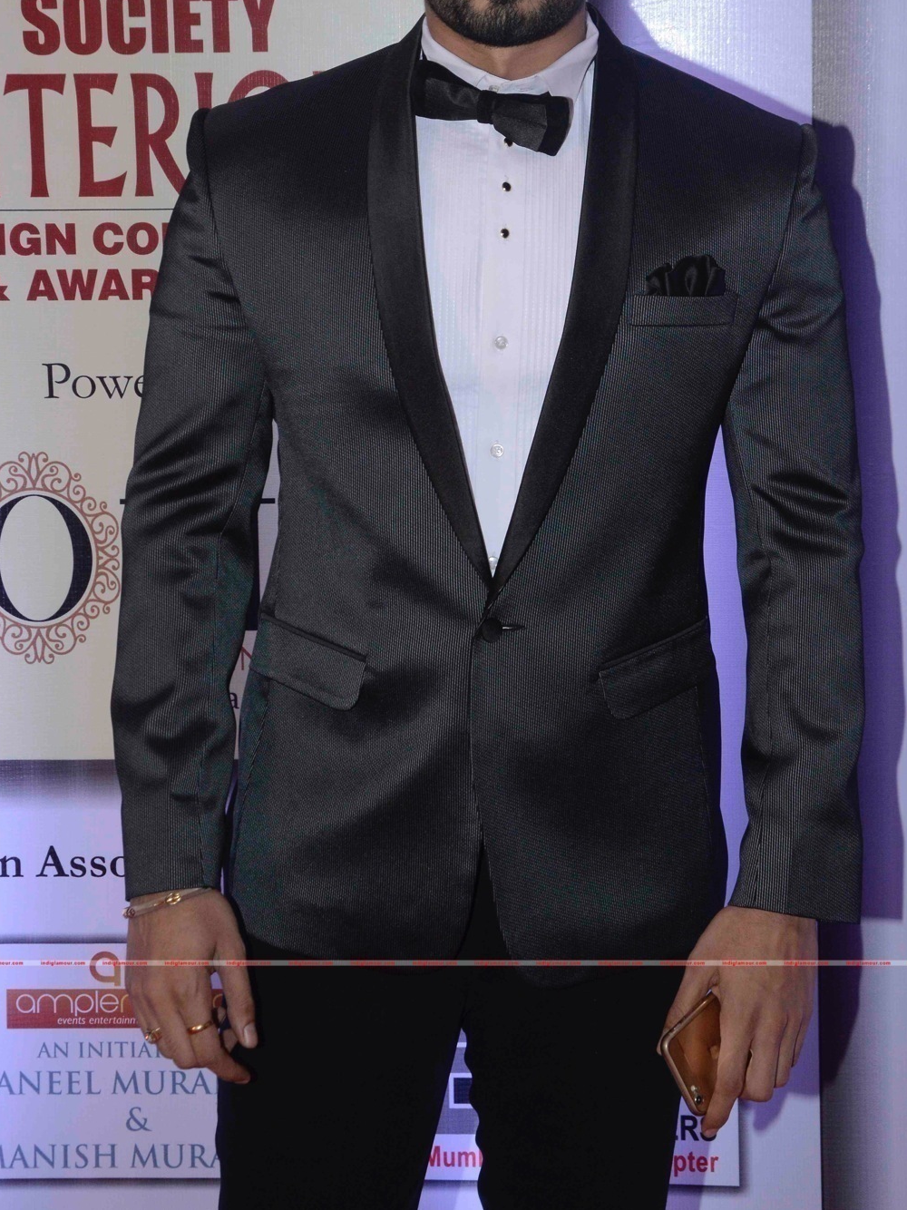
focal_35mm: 78
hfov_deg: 18.9
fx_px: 2726
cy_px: 394
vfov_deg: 24.9
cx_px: 496
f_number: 9
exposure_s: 1/160
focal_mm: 40
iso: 800
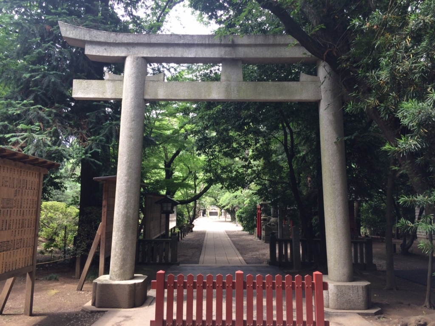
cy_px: 163
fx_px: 364
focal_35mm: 29
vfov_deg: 48.2
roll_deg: +0.7
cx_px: 218
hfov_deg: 61.7
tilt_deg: +5.9
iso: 64
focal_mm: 4.15
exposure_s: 1/120
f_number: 2.2
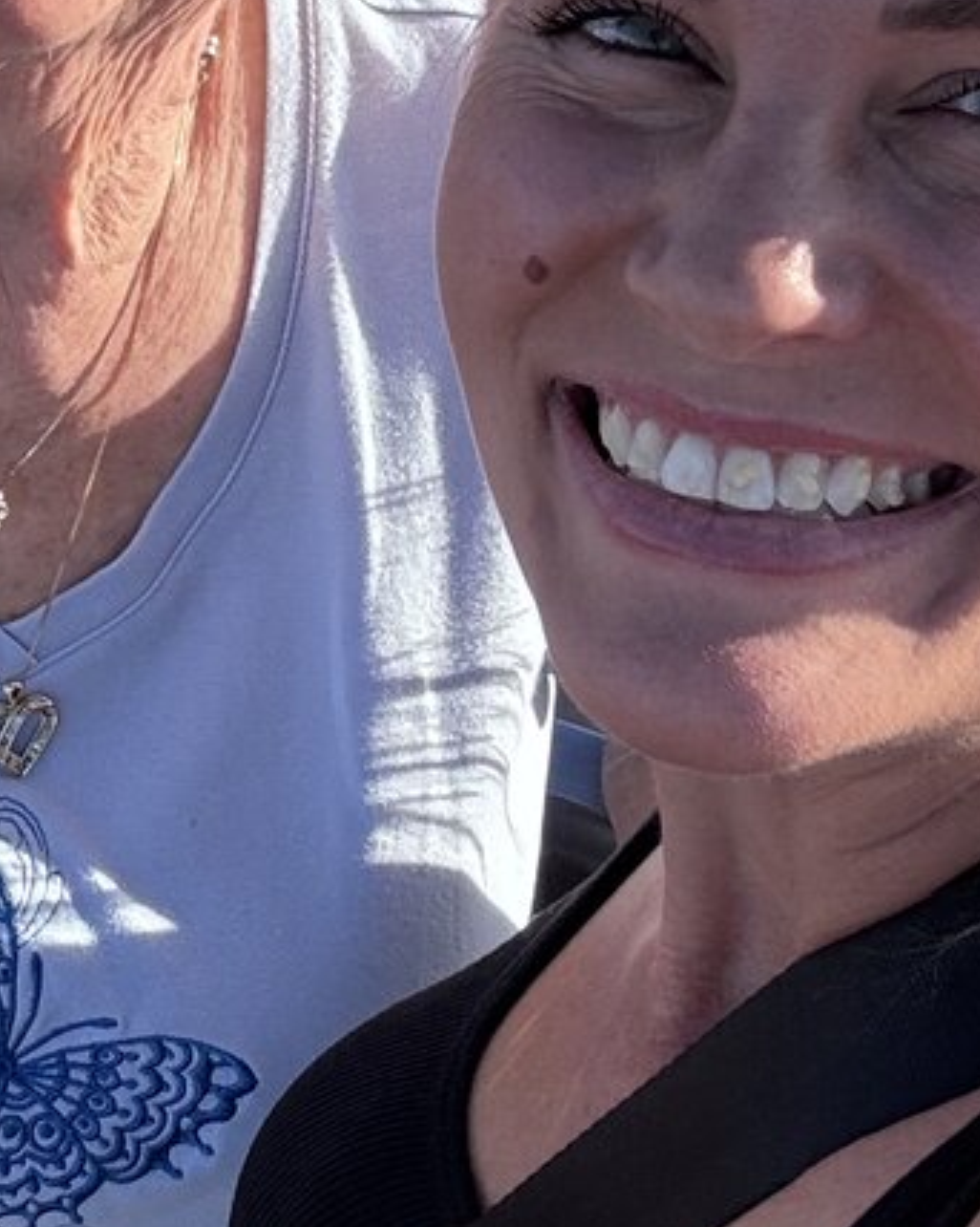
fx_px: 3048
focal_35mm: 84
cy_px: -158
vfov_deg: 21.5
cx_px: 14
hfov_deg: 17.9
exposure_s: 1/483
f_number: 1.9
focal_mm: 2.69
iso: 25
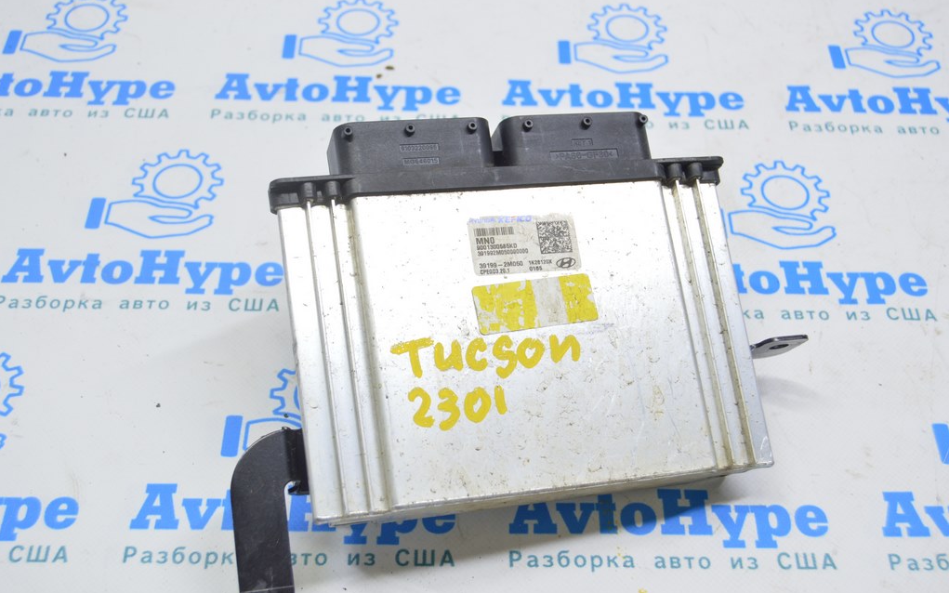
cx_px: 474
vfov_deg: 27.1
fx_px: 1229
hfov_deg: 42.2
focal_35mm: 48
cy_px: 305
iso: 400
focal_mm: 31
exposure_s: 1/20
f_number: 5.6
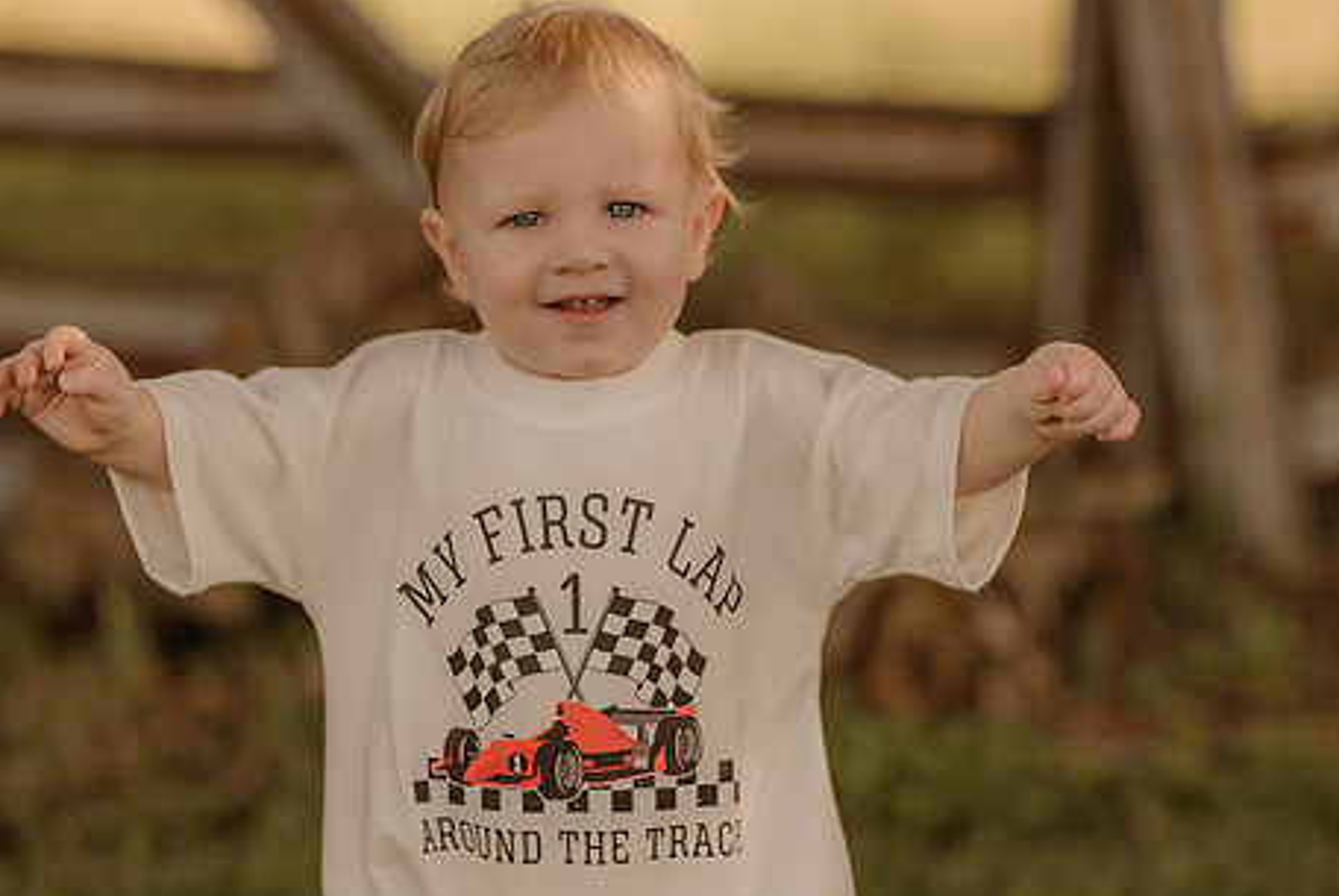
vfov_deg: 12.7
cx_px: 567
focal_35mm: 108
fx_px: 4021
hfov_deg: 18.9
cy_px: 445
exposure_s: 1/1250
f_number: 2
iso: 250
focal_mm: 85
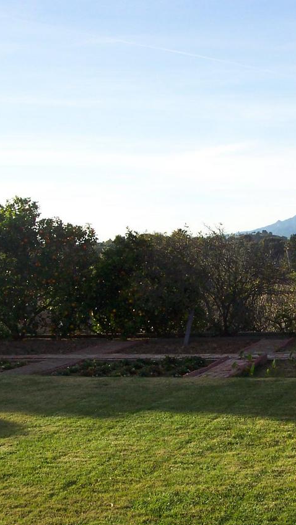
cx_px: 245
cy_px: 263
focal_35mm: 60
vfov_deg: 34.9
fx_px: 837
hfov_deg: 19.8
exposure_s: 1/500
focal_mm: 8
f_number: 4.8
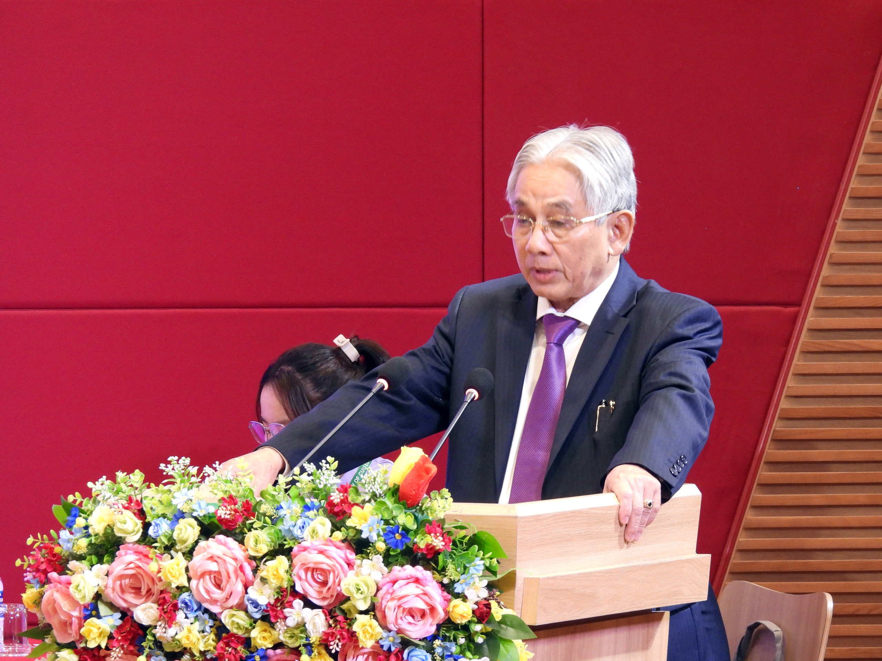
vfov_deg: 4.6
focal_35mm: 320
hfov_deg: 6.2
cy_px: 330
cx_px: 441
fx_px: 8153
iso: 560
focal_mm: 57.1
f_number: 5
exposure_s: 1/30
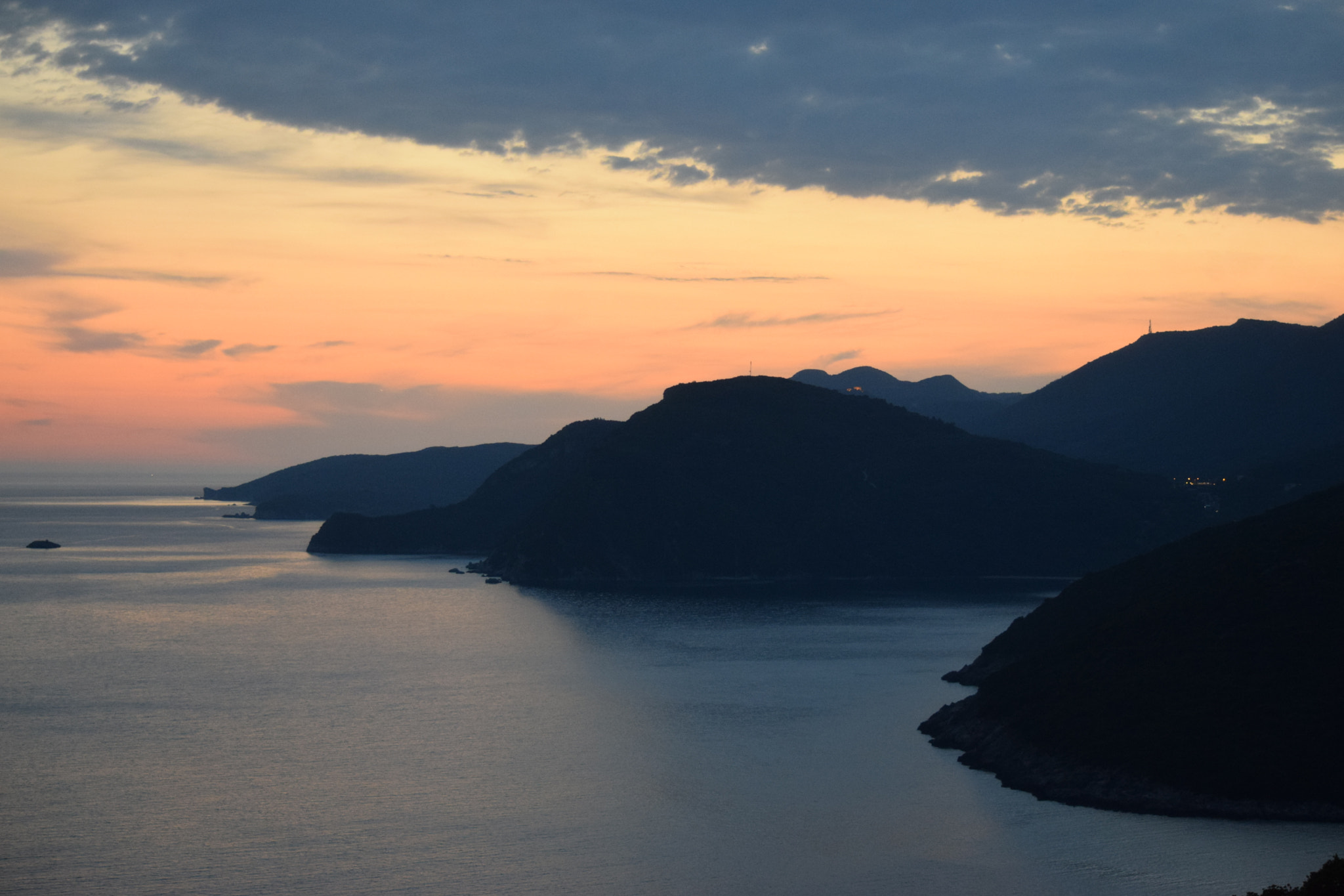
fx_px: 3080
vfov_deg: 16.6
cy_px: 448
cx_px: 672
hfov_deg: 24.6
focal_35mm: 82
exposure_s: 1/60
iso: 1400
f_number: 4.5
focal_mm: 55
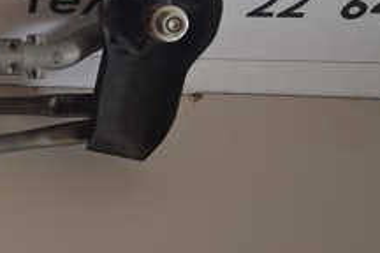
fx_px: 876
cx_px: -157
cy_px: 31
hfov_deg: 21.4
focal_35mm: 83
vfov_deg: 16.3
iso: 250
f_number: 1.8
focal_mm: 4
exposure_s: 1/50
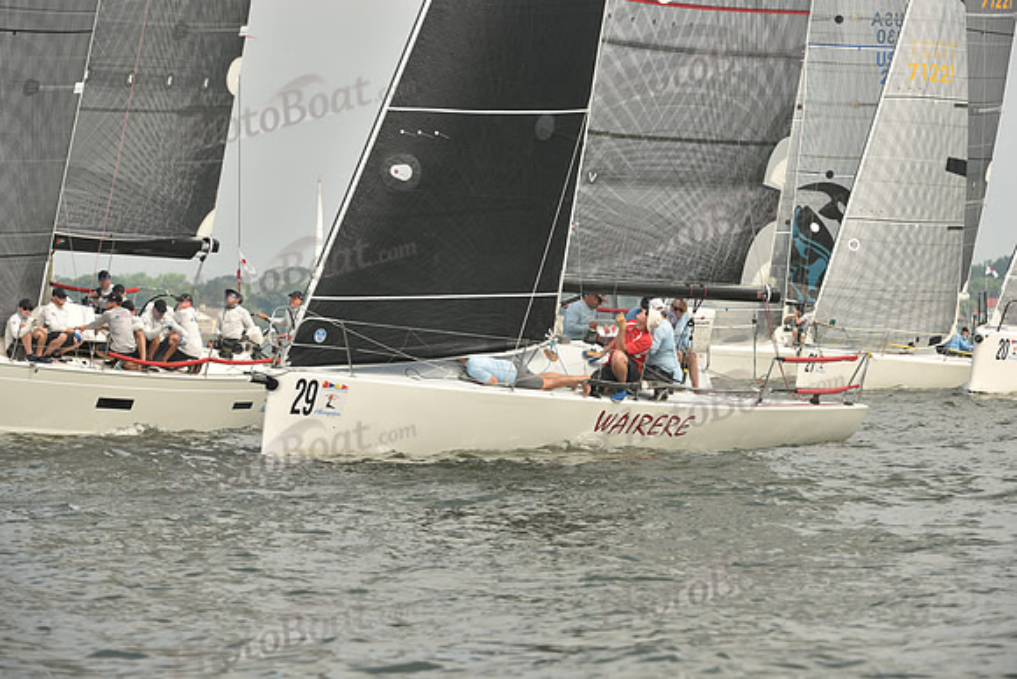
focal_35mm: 260
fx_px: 7346
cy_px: 340
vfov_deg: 5.3
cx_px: 508
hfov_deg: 7.9
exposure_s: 1/800
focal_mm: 260
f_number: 9
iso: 400
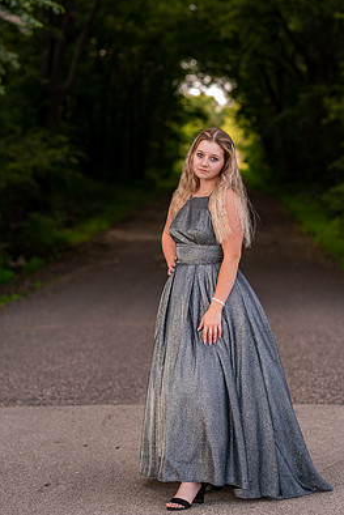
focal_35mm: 97
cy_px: 274
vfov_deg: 21.0
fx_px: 1389
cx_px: 195
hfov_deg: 14.1
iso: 100
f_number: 3.2
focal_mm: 85
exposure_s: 1/80
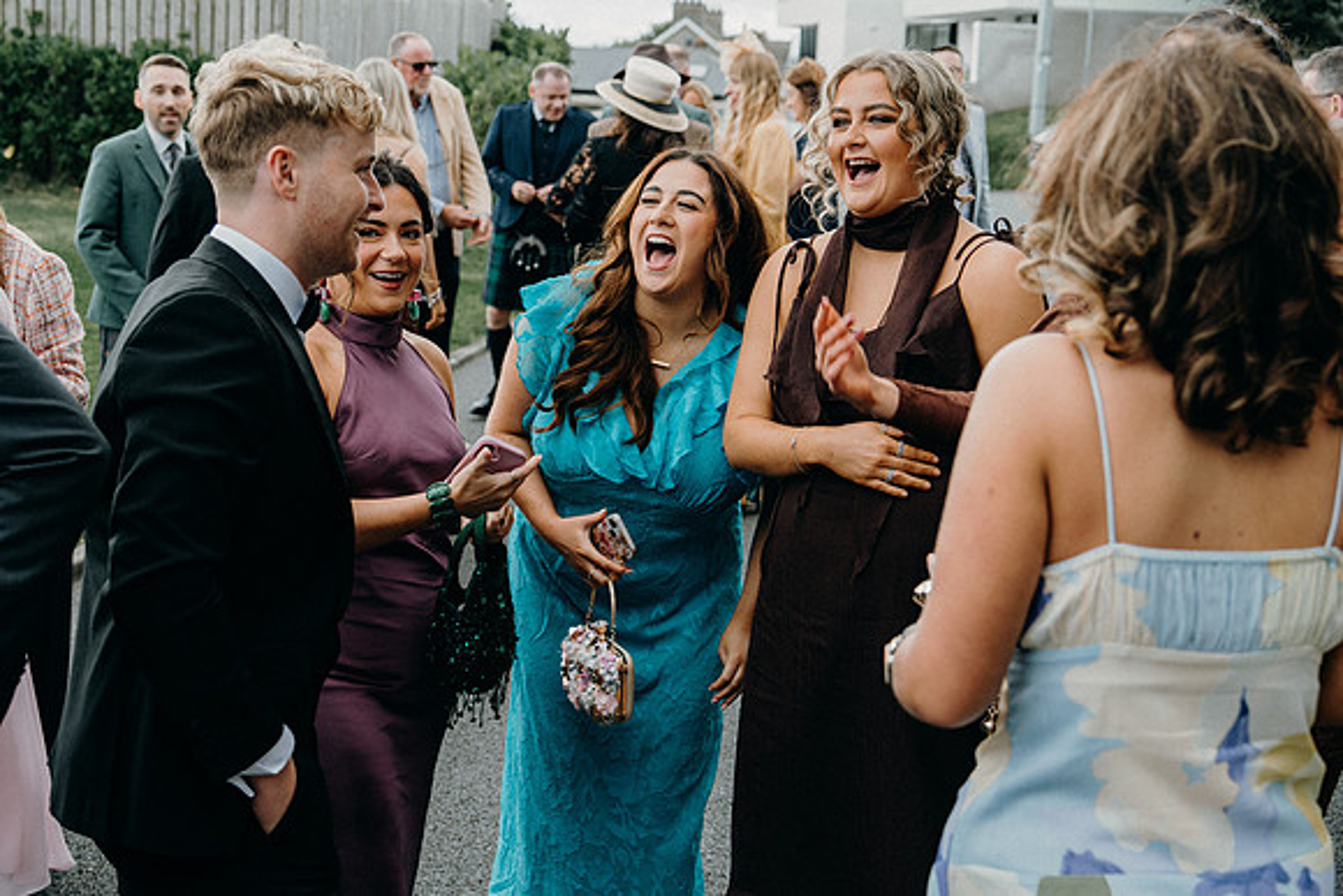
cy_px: 448
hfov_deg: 36.2
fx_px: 2052
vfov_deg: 24.6
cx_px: 672
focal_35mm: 55
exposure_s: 1/200
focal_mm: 37
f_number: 3.5
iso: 125
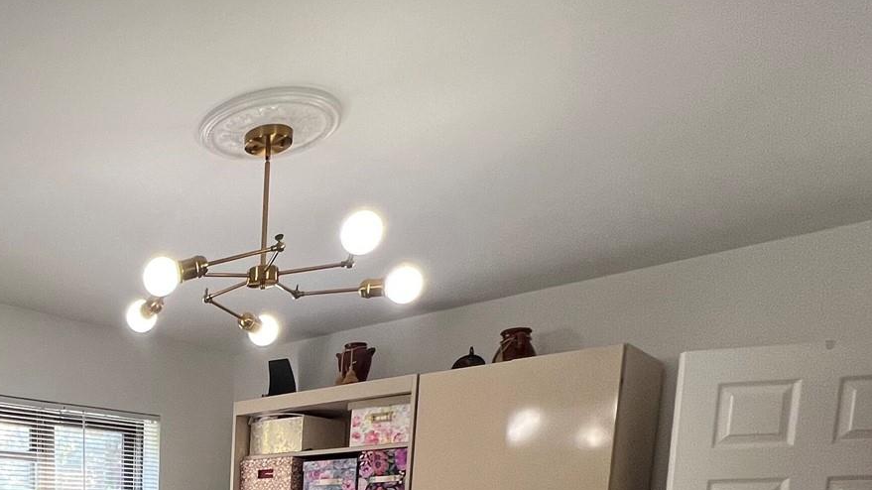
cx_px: 40
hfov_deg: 50.5
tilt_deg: -9.3
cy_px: 671
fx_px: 763
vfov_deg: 28.0
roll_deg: +0.6
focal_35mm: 33
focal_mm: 1.57
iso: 100
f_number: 1.8
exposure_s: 1/120
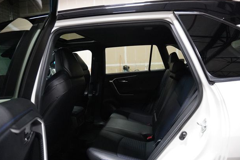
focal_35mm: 25
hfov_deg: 71.5
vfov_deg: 51.3
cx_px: 120
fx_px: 167
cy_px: 80
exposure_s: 1/125
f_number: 3.5
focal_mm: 16
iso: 6400
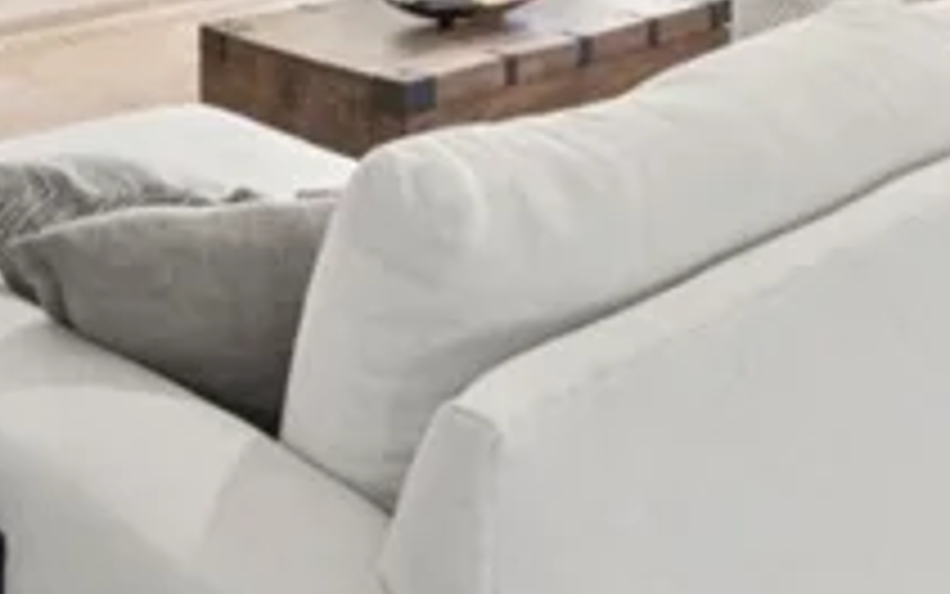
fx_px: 1476
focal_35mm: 57
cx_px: 207
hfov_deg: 34.7
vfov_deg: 19.5
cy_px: -328
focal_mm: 14
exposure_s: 1/3
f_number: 8
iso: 1000
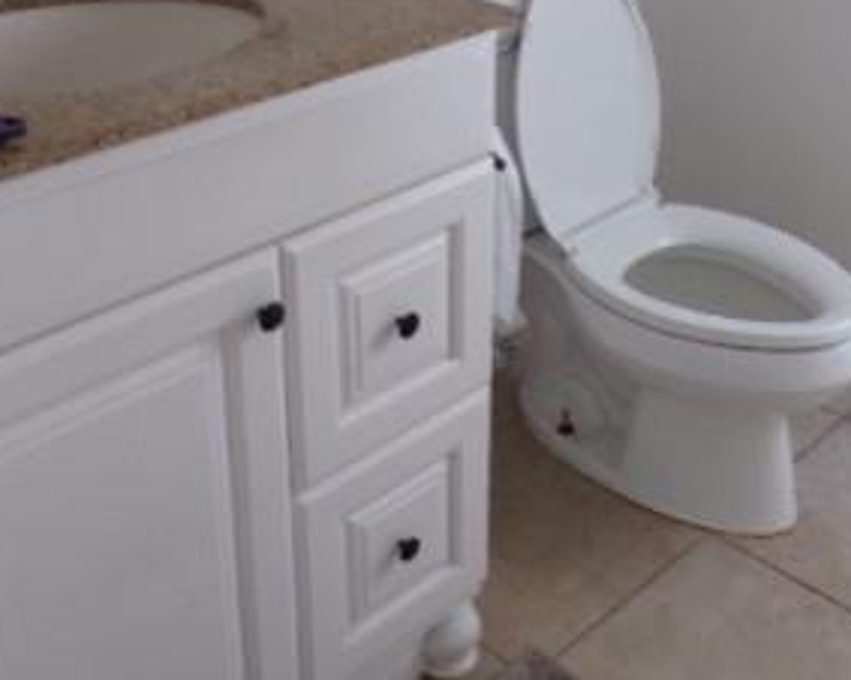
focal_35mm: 53
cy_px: 78
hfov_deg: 35.2
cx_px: 532
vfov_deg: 27.6
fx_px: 1334
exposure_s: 1/34
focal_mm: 4.3
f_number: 3
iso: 150
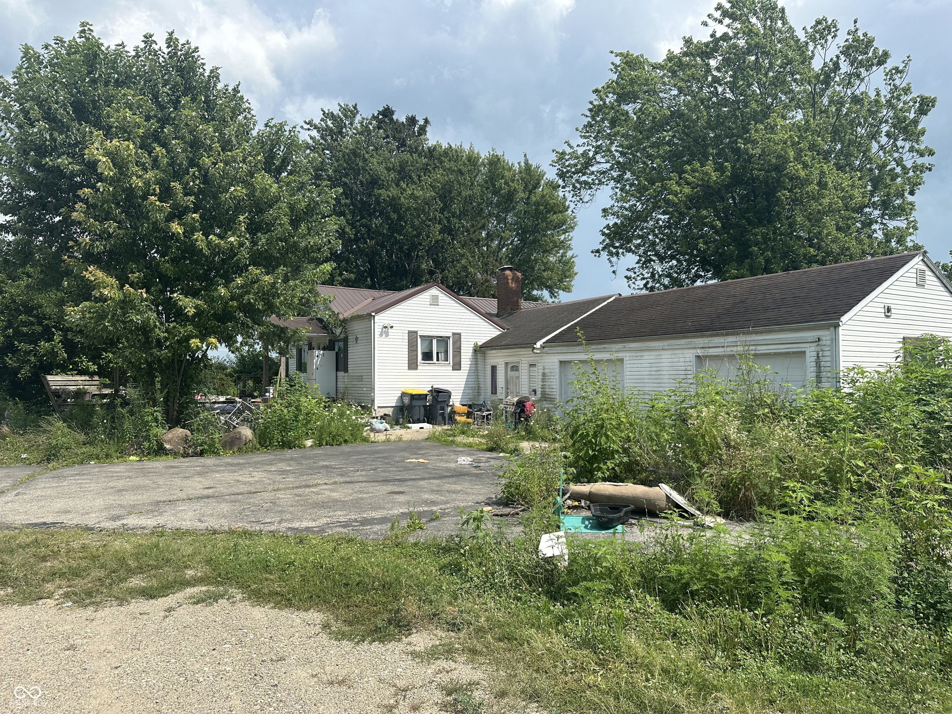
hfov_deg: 71.6
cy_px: 357
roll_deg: +0.3
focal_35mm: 24
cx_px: 476
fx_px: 660
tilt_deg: +2.6
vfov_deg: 56.8
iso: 80
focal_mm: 6.86
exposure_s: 1/4545
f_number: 1.78
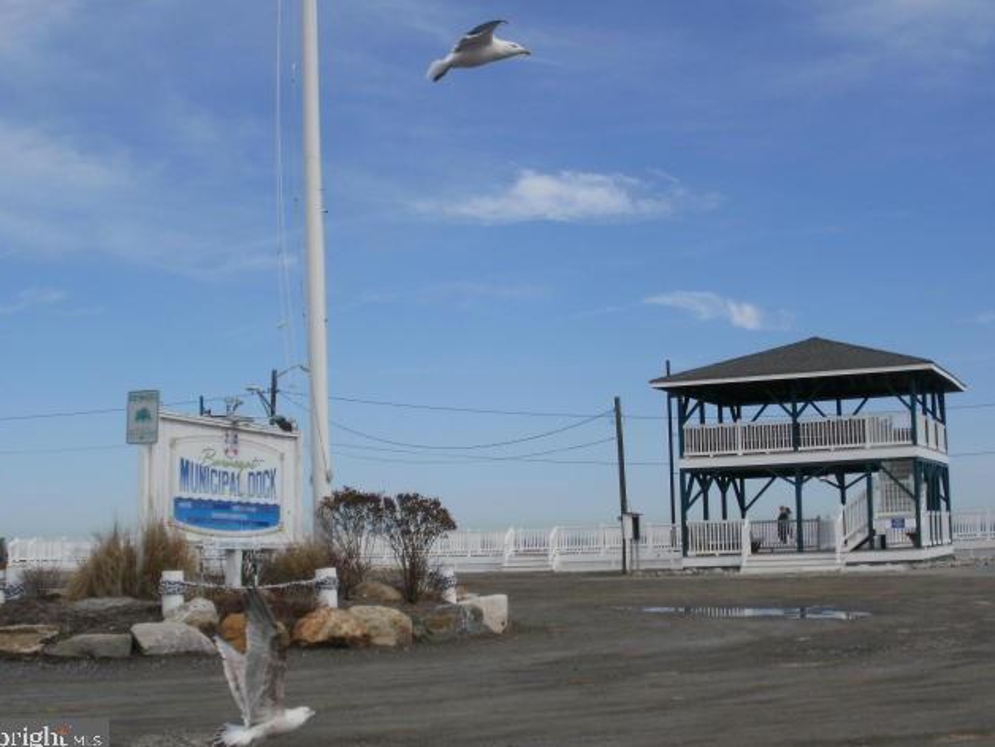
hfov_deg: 36.2
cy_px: 379
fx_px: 1523
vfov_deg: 27.5
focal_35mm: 53
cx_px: 493
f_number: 4.4
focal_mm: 9.1
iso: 100
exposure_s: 1/1250
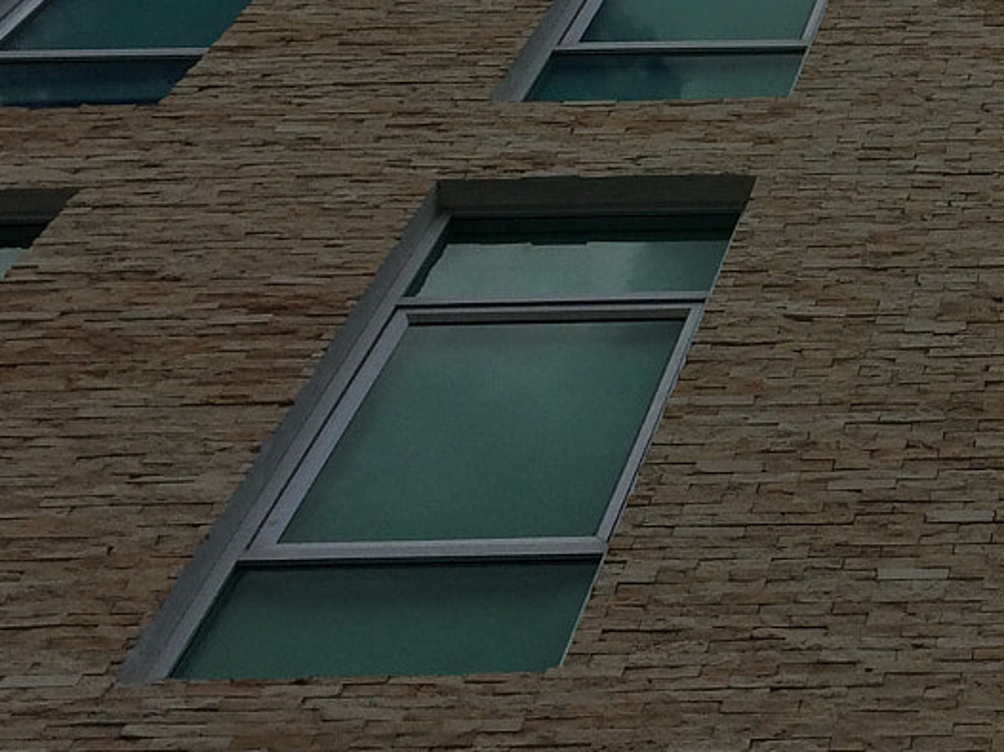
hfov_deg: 20.3
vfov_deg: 16.5
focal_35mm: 88
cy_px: 42
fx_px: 2552
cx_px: 1322
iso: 32
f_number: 2.2
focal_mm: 4.15
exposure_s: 1/4566
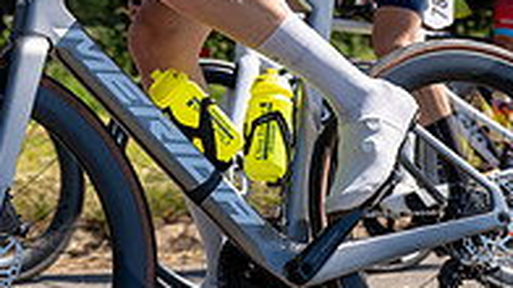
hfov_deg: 9.9
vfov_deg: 5.5
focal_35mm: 217
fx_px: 2950
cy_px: -200
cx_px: 147
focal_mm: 70
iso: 160
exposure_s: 1/1000
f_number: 5.6
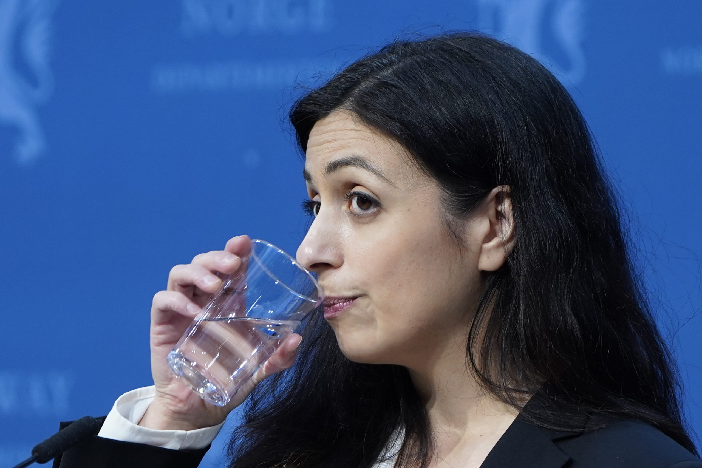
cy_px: 234
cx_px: 351
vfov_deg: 3.9
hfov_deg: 5.9
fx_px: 6864
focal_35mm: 352
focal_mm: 235
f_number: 5.6
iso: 1250
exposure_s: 1/160
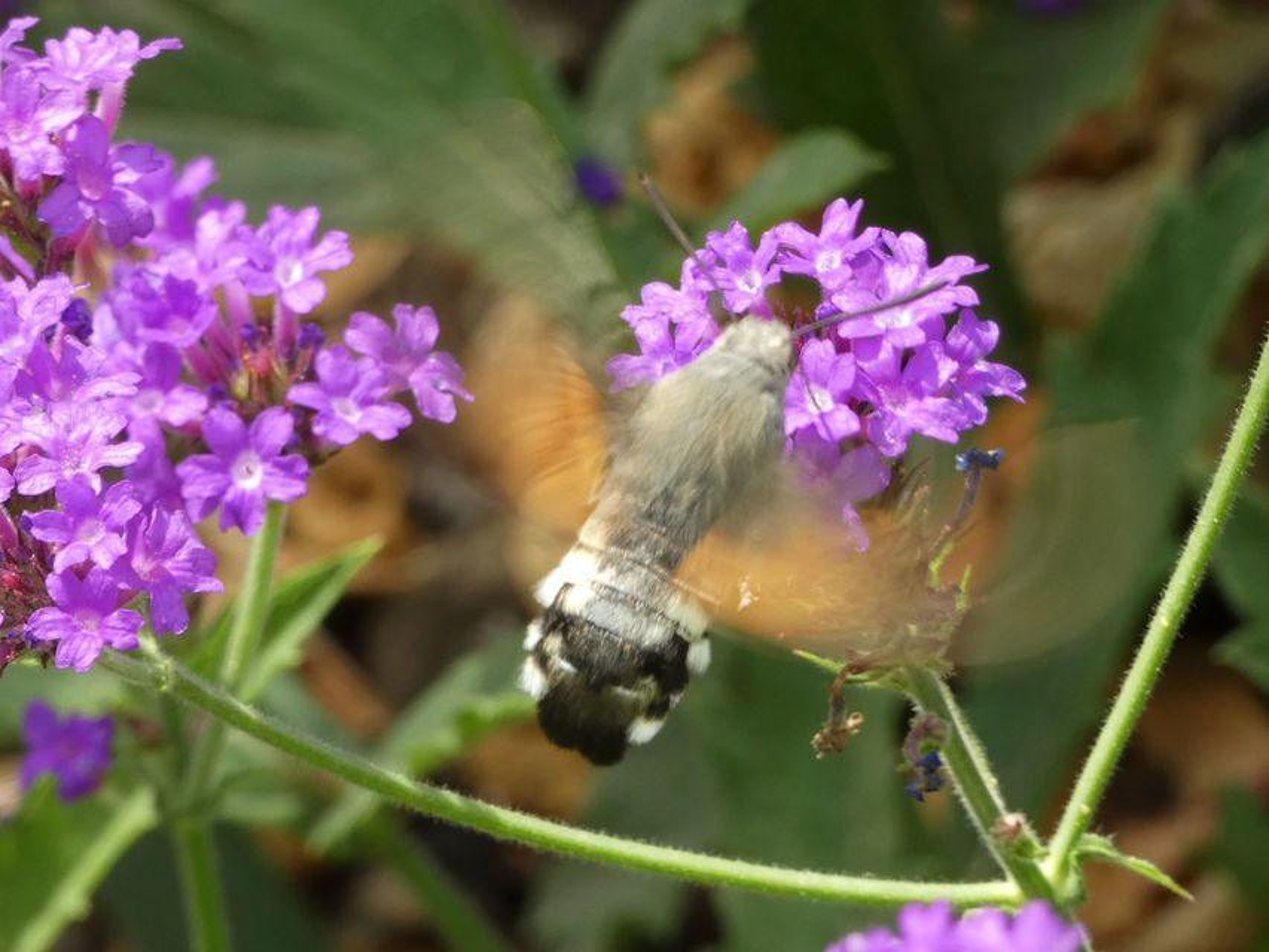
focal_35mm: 350
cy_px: 476
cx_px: 634
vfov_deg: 4.2
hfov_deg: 5.7
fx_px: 12833
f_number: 5.6
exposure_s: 1/80
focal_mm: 62.7
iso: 160
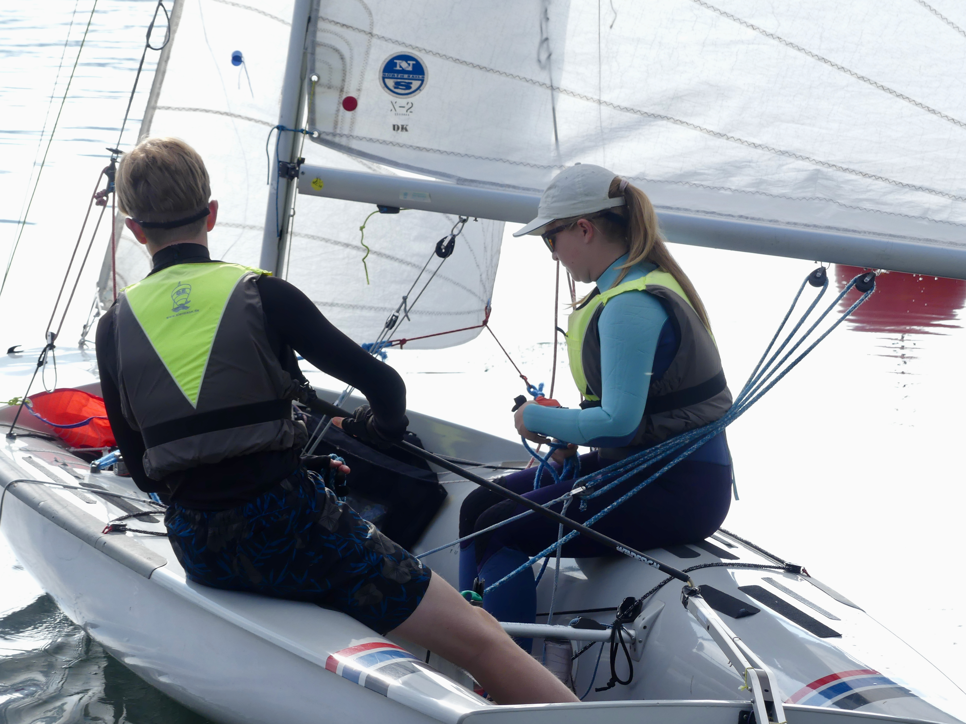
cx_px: 483
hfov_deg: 10.0
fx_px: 5525
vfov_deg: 7.5
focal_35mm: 198
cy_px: 362
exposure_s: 1/640
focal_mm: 35.6
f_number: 4
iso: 100
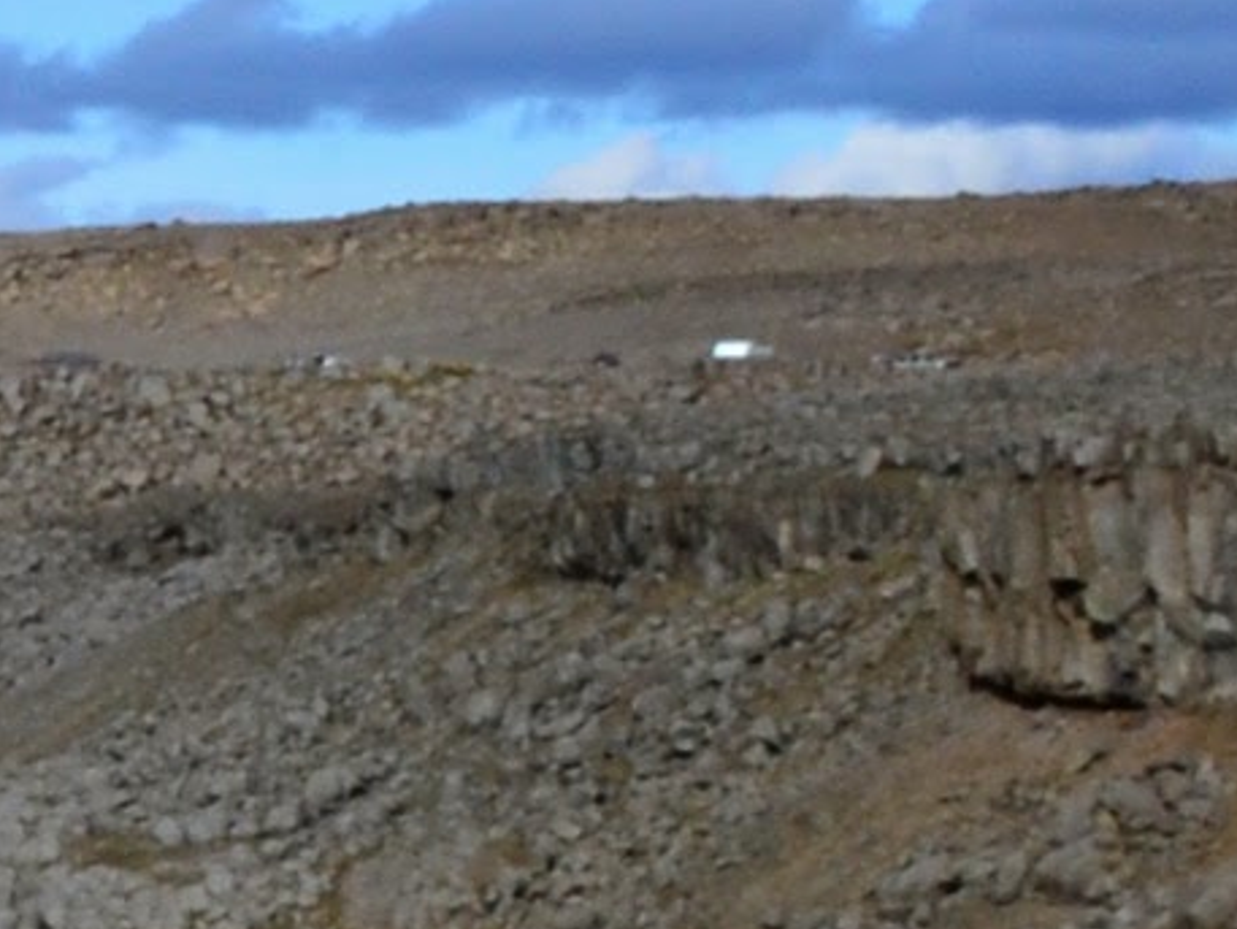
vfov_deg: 6.2
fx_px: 8579
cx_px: -2344
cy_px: 769
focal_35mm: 240
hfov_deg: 7.4
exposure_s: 1/400
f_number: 11
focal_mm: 22
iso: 400
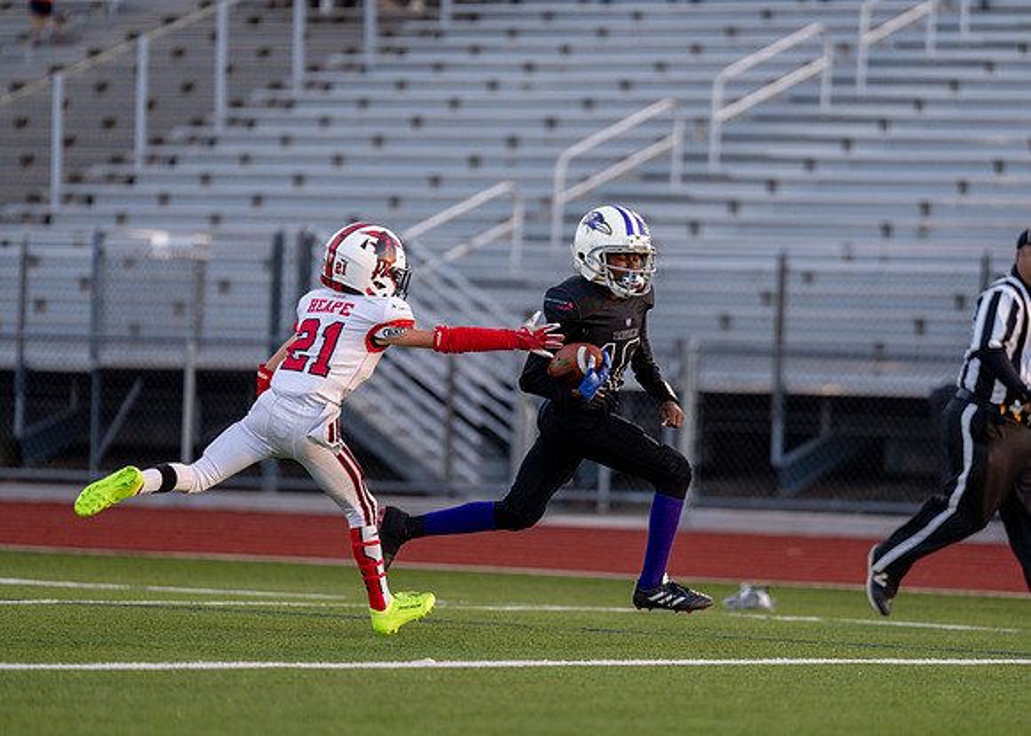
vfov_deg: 6.4
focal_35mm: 224
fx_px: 6556
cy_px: 365
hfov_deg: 9.0
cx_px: 574
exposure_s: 1/1250
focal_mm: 200
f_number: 2.8
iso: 800
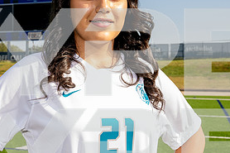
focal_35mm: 71
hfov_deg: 28.2
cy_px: 53
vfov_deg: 19.1
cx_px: 69
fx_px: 453
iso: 50
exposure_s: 1/125
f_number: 7.1
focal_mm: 34
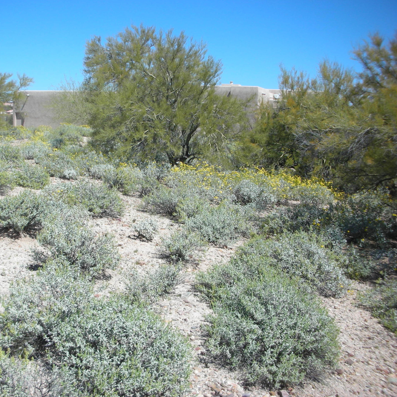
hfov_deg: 39.5
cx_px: 130
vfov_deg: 40.0
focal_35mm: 42
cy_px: 197
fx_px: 545
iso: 50
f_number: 8.5
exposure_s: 1/93
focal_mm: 5.8
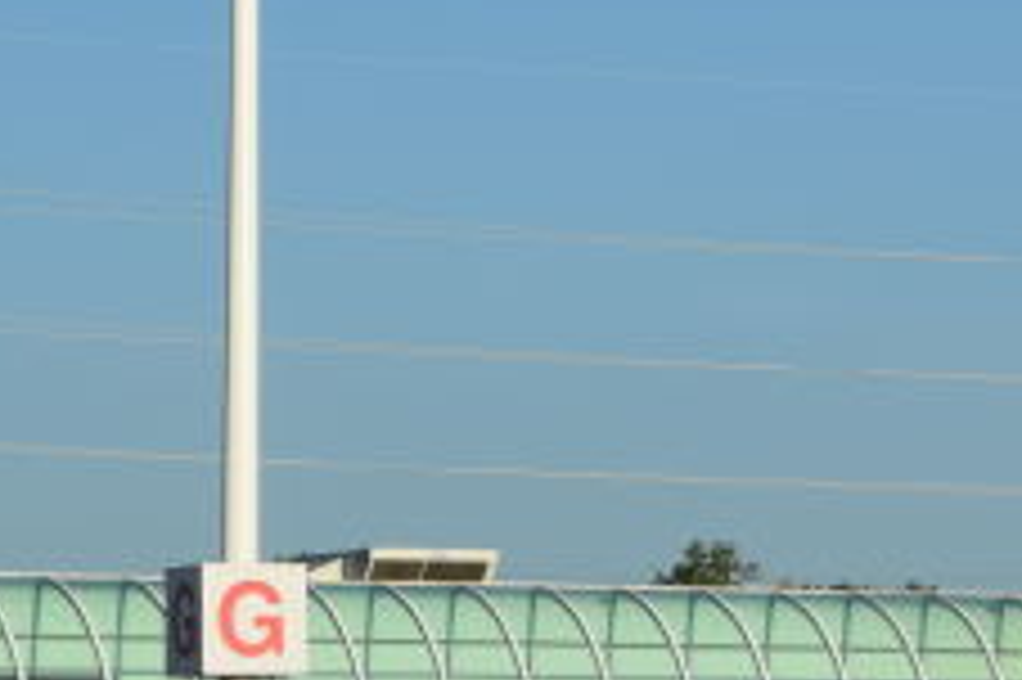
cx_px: 1778
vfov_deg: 3.9
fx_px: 9985
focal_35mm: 352
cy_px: 502
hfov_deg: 5.8
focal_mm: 52
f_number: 10
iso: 200
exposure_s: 1/400
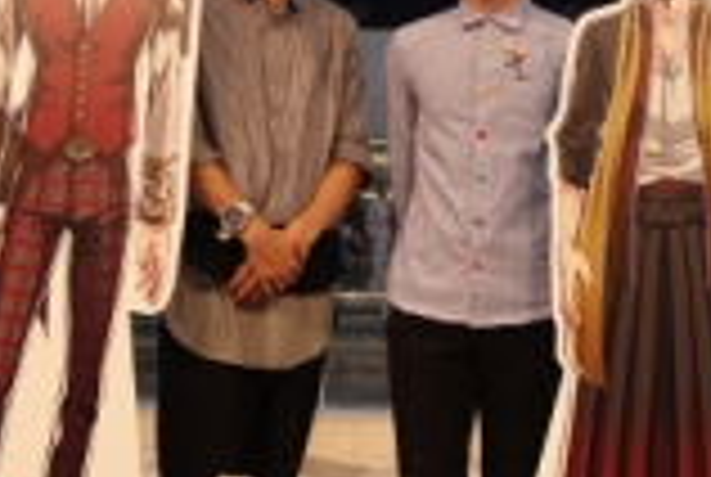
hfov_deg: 21.1
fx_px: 1860
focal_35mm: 94
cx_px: 675
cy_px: 99
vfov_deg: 14.5
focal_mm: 10.49
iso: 250
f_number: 2.8
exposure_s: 1/250
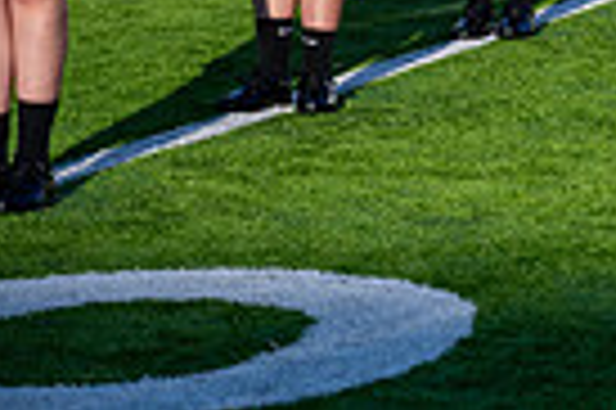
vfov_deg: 4.5
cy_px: -457
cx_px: 1174
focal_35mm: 297
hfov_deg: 6.7
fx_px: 5076
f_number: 4
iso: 160
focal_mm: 70
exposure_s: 1/1250
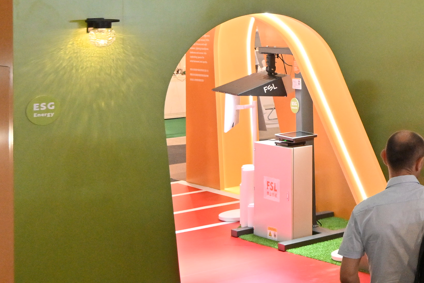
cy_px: -26
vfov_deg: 16.0
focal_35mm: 83
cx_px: 746
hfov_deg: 19.1
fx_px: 977
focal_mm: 22
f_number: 5
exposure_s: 1/200
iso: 1250
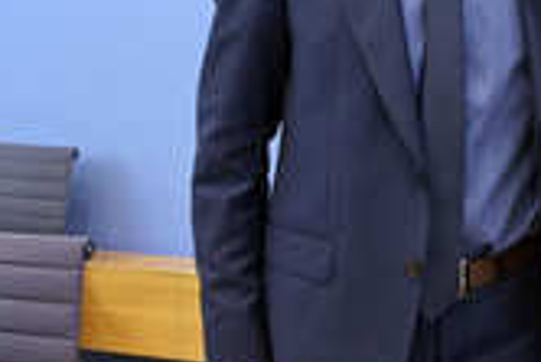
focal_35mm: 76
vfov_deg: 17.7
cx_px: 565
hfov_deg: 25.1
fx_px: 1143
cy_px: 36
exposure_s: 1/500
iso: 3200
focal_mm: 28
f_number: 5
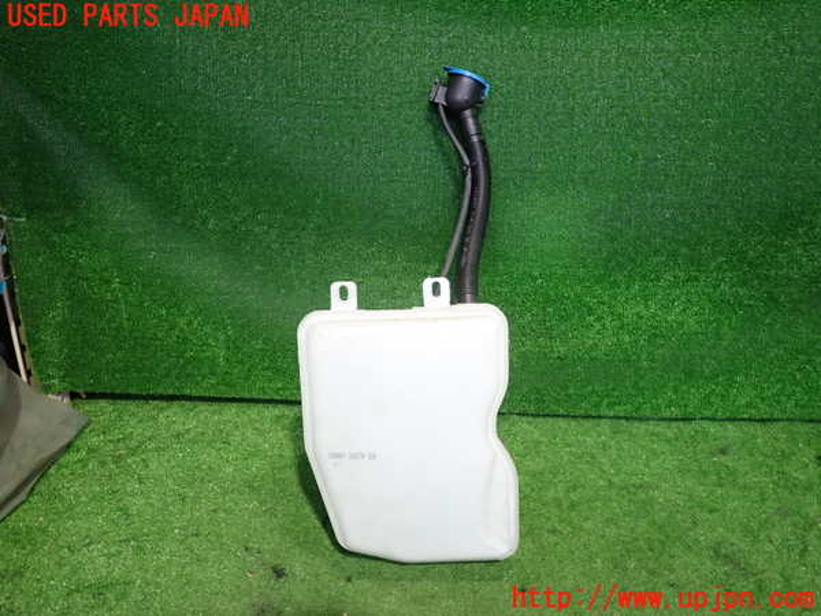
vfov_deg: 54.9
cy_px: 308
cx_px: 410
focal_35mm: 25
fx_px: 593
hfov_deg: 69.4
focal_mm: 4.5
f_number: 2
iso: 400
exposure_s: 1/30
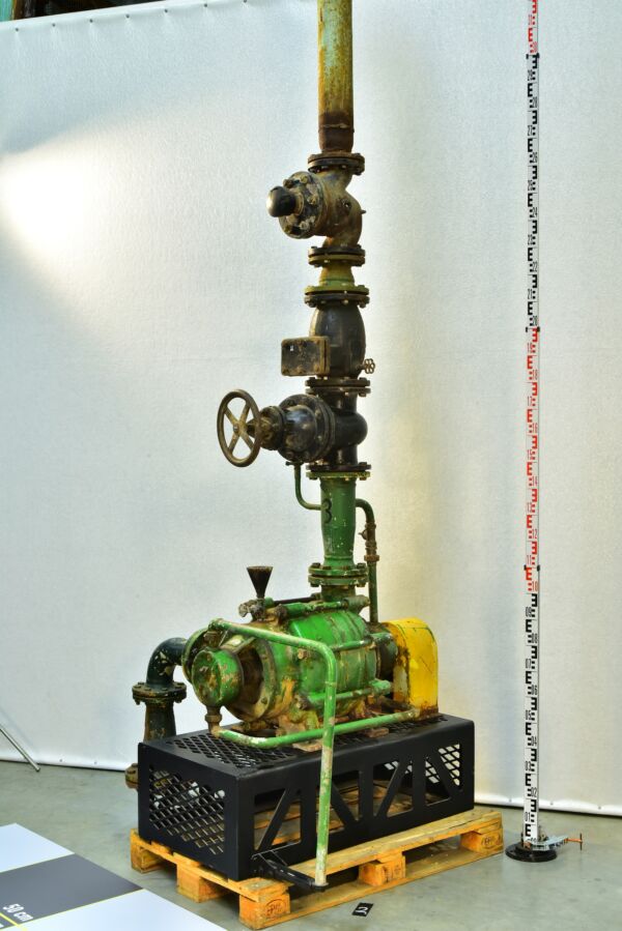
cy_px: 466
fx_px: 1243
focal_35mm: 48
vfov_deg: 41.1
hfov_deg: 28.1
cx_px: 311
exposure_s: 1/3
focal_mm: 48
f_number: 20
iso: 500
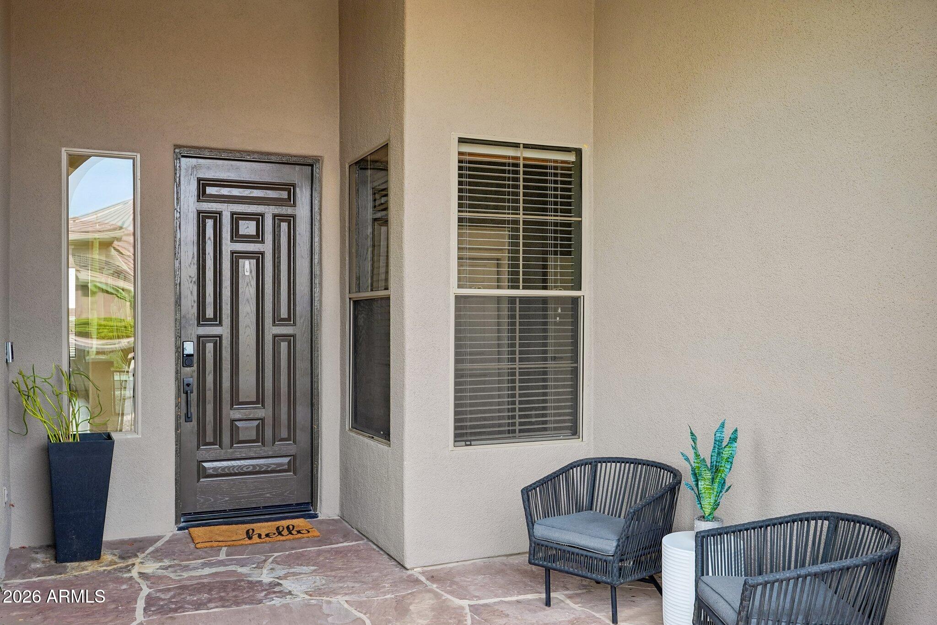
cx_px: 468
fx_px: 846
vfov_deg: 40.5
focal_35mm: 32
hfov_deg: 58.0
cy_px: 312
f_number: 5.6
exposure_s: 1/60
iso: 400
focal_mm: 32.5
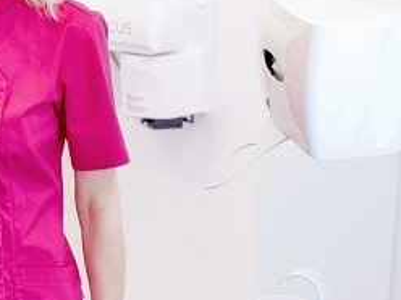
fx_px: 1413
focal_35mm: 122
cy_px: 189
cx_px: -190
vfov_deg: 12.1
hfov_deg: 15.0
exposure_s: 1/125
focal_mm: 35
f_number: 4
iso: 400
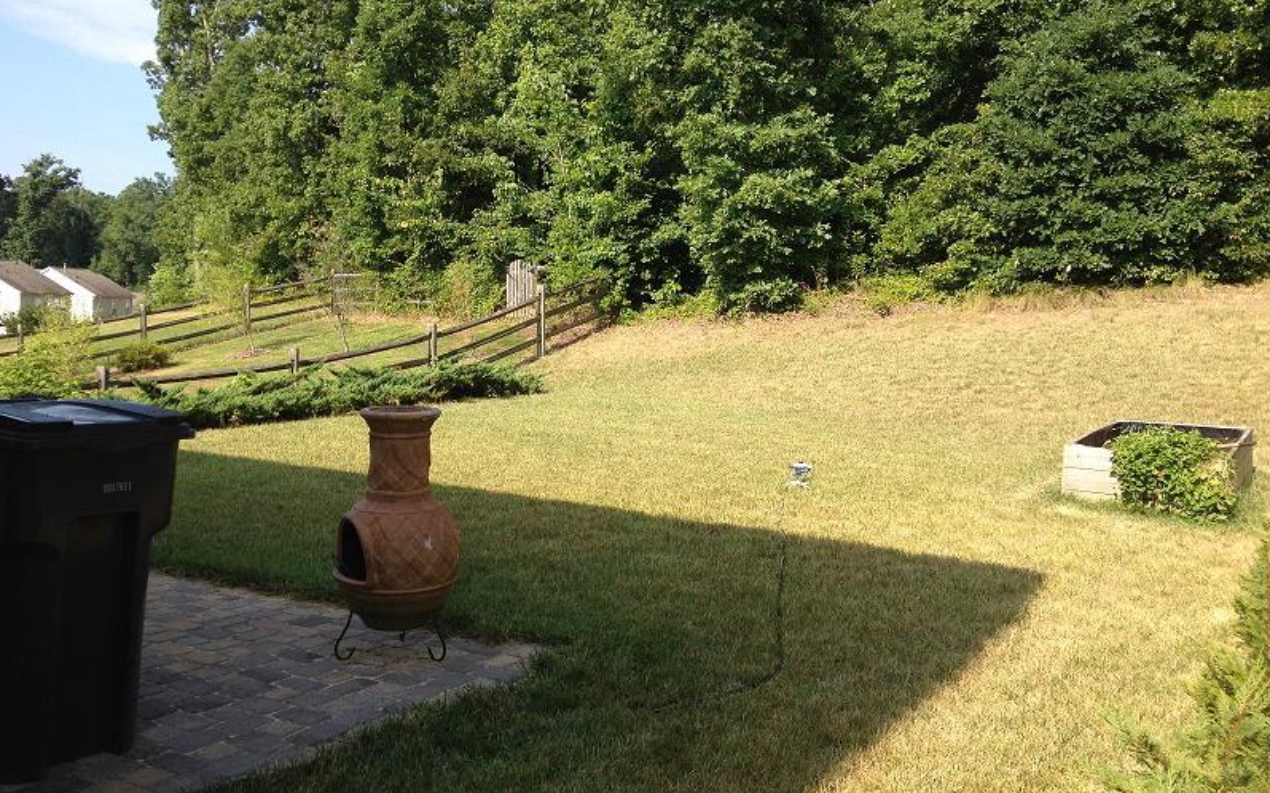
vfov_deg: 33.5
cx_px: 626
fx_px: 1315
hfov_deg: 51.5
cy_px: 354
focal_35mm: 38
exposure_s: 1/824
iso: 64
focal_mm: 4.28
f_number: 2.4
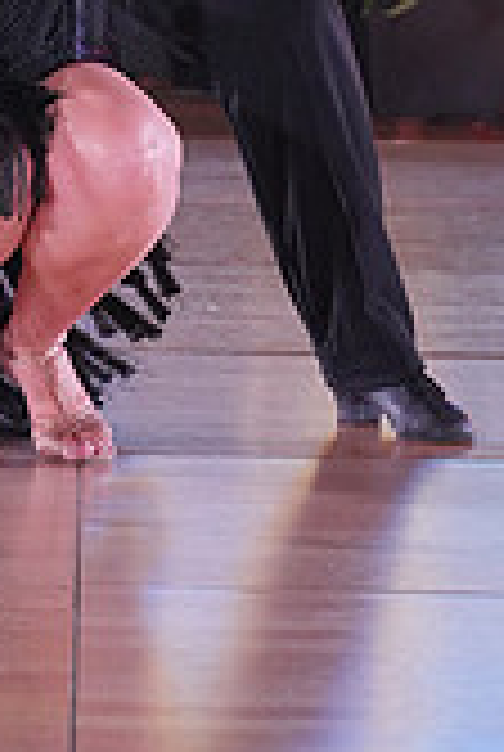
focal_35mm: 333
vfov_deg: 6.1
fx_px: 6964
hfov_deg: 4.1
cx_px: -25
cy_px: -459
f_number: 4
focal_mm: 96
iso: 2500
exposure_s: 1/400
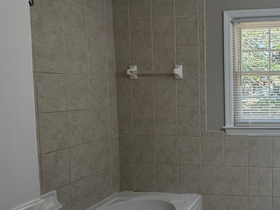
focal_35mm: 33
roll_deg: +0.4
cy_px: 106
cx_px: 267
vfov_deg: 43.0
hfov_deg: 47.8
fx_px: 267
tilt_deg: -4.0
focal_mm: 2.22
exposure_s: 1/120
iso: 64
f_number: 2.2
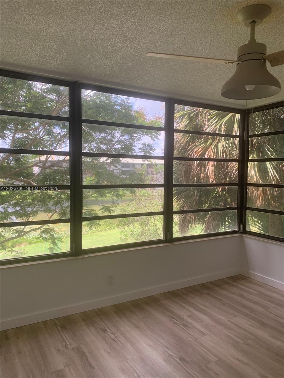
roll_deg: -2.9
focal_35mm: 26
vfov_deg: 67.3
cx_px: 142
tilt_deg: -4.8
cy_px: 189
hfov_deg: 53.1
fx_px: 284
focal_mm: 4.25
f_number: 1.8
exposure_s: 1/122
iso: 25
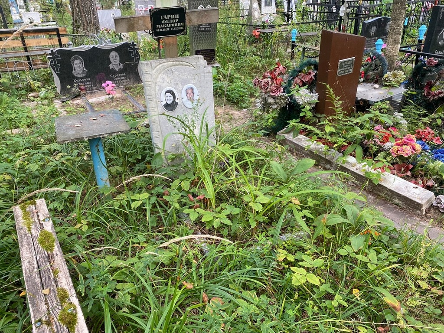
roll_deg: +1.1
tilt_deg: -28.2
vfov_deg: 53.1
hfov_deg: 67.3
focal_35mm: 26
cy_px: 166
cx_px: 222
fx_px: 333
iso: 80
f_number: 1.8
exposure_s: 1/121
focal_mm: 4.25
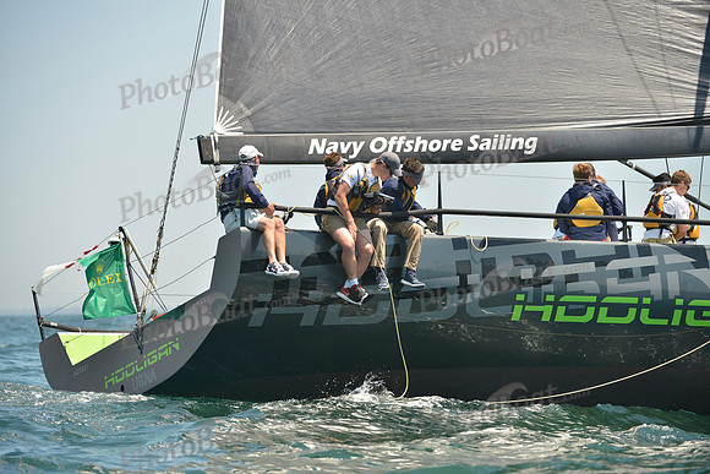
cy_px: 237
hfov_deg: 10.3
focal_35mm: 200
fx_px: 3945
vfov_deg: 6.9
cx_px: 355
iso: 280
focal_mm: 200
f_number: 4.5
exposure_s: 1/1250
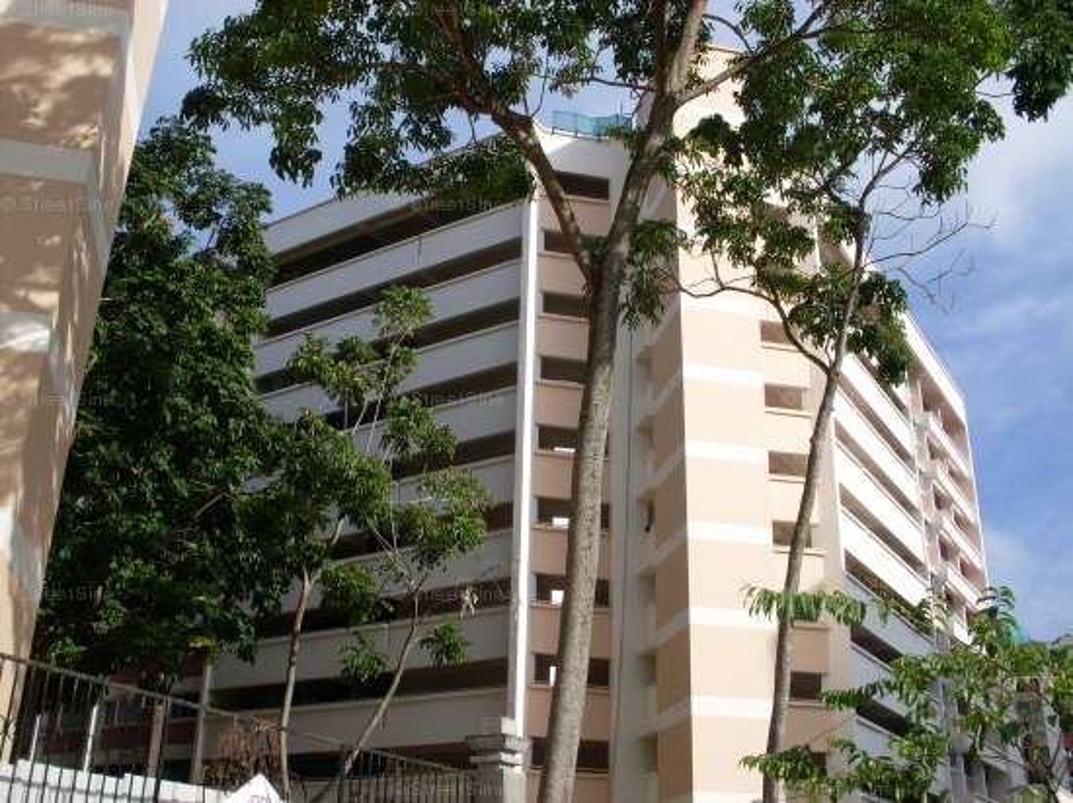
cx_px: 536
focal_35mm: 38
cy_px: 402
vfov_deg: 37.7
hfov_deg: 49.0
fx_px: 1177
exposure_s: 1/250
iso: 80
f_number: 8.4
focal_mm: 6.3
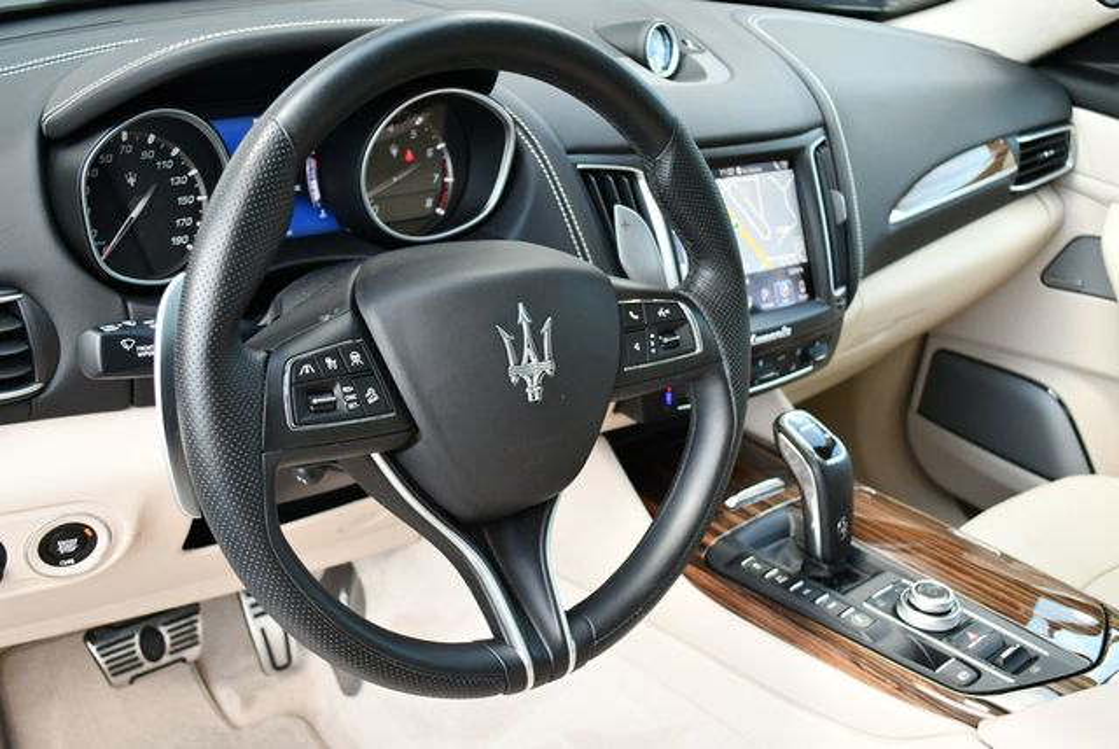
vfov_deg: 33.5
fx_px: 1244
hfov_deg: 48.4
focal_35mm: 40
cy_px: 374
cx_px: 560
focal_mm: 20
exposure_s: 1/250
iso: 720
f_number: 3.8
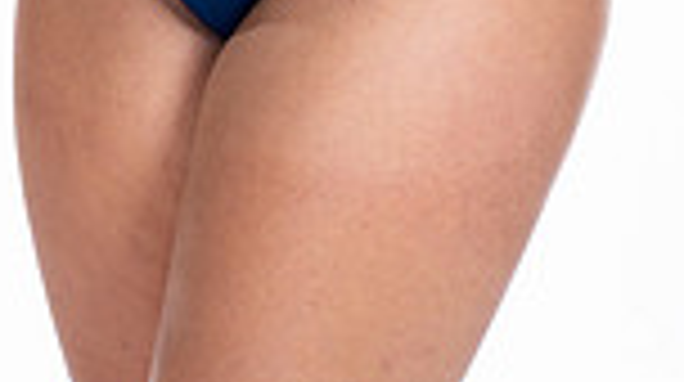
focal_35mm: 199
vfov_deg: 5.8
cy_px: -625
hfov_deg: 10.8
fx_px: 3604
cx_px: 324
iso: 400
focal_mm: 64
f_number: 5.6
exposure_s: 1/250
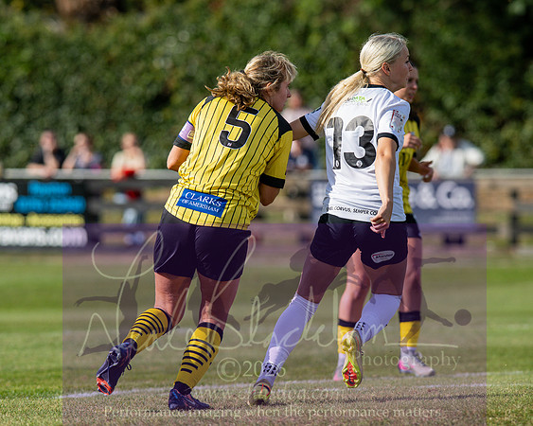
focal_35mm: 441
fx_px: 6955
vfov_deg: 3.5
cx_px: 224
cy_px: 191
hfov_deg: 4.4
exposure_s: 1/2000
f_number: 4
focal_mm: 300
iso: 200
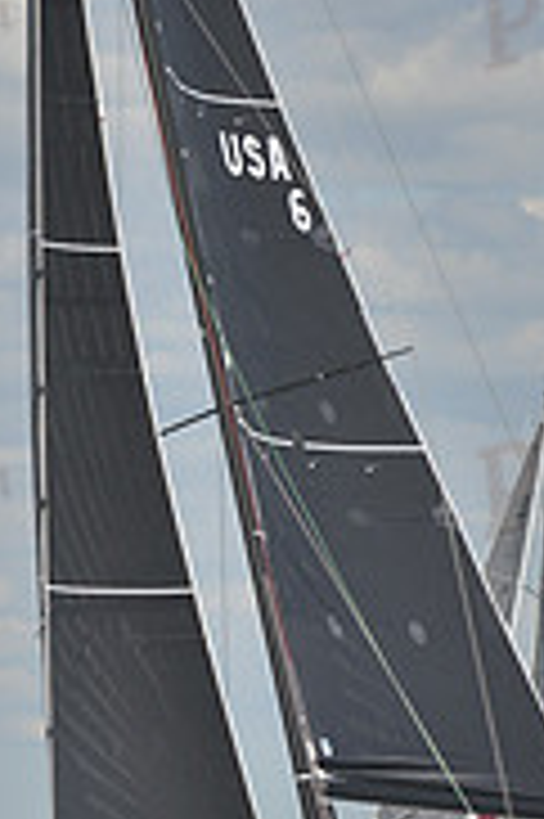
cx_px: 245
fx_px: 14511
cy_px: 252
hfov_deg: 2.1
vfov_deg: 3.2
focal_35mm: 639
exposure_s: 1/1000
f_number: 7.1
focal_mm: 200
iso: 200
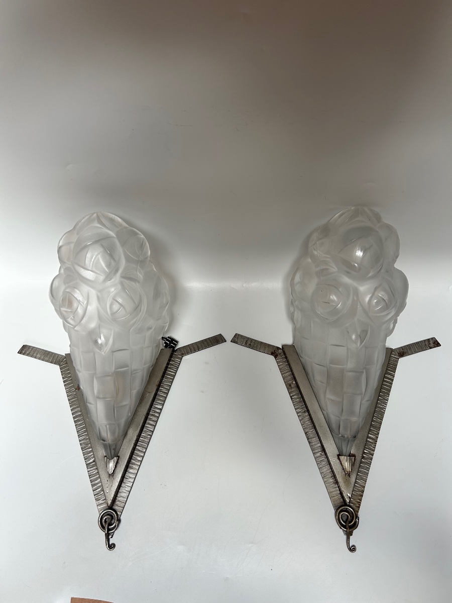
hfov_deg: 53.1
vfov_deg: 67.3
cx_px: 226
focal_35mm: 26
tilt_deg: -65.8
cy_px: 302
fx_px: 453
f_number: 1.5
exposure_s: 1/121
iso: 50
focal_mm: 5.7
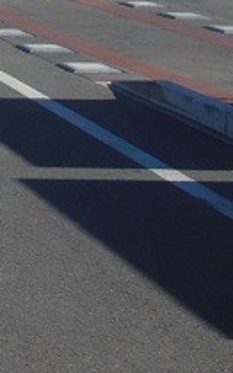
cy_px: -146
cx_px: -457
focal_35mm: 101
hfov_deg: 9.9
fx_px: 1028
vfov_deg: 18.7
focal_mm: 4.5
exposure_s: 1/1000
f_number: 3.5
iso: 125
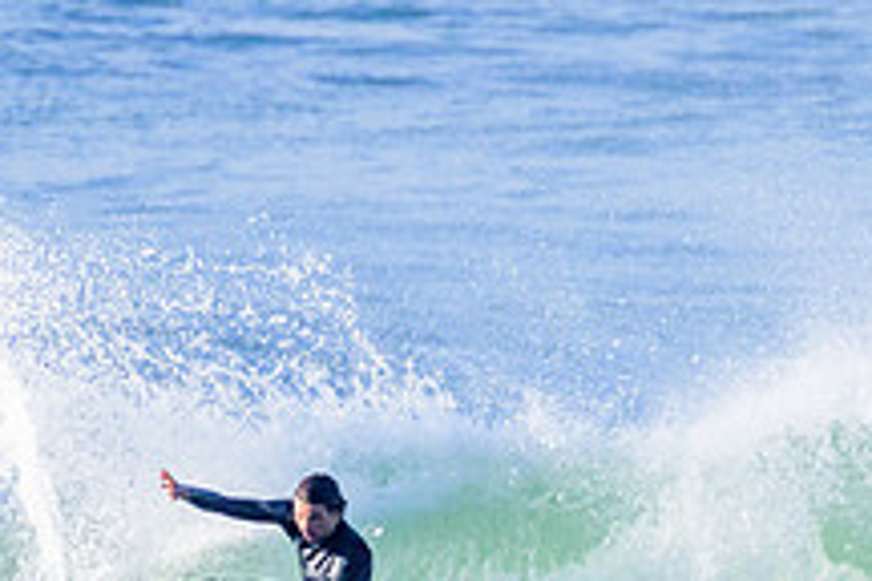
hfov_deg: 1.0
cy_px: 684
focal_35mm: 2151
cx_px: 367
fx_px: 52098
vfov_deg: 0.6
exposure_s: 1/2000
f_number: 11
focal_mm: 800
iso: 2500
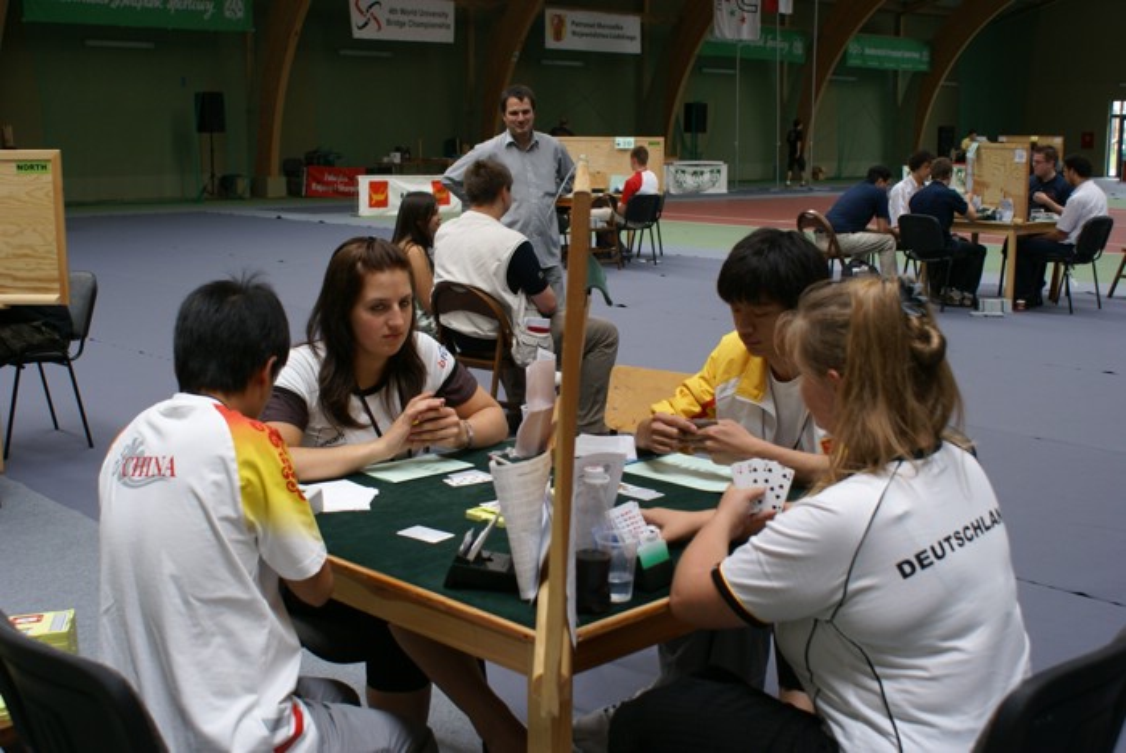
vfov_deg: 32.0
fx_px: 1315
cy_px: 376
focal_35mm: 42
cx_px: 563
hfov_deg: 46.4
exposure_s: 1/50
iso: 200
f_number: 5.6
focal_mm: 28
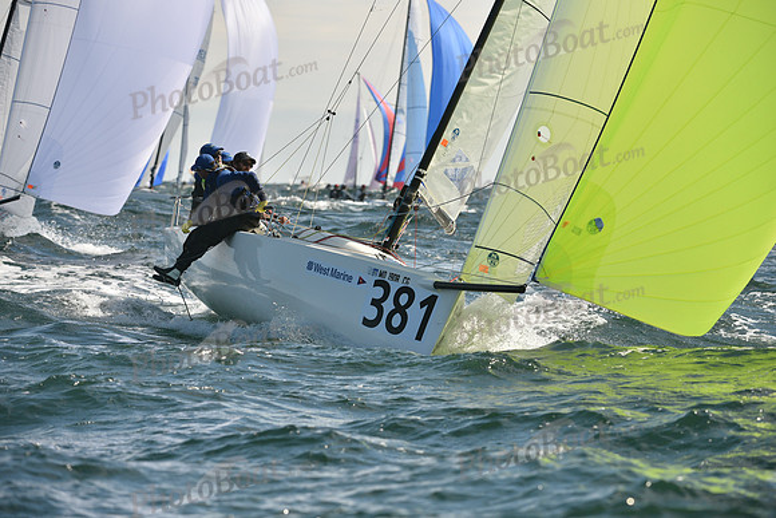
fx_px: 4743
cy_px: 259
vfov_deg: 6.2
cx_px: 388
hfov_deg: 9.4
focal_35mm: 220
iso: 250
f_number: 6.3
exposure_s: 1/1250
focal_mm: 220
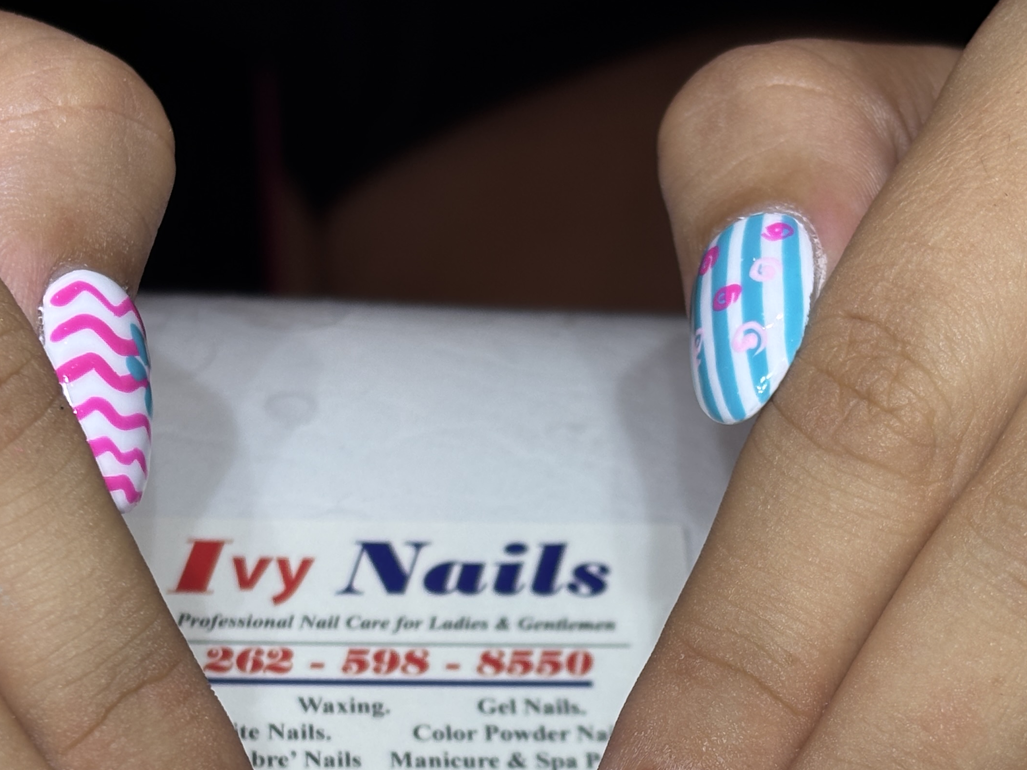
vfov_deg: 14.8
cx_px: 460
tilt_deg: -55.8
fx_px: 2937
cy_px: 677
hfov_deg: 19.8
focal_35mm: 99
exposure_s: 1/239
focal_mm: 5.96
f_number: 1.6
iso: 32
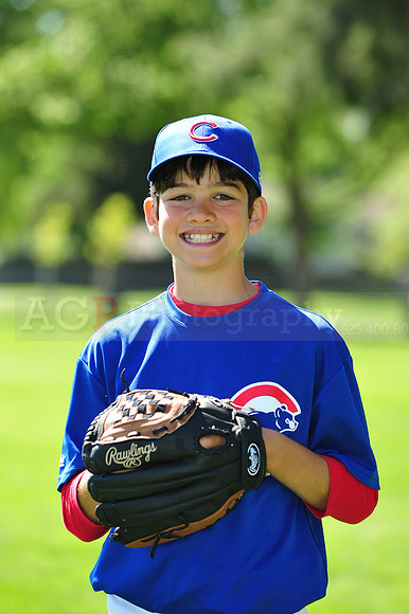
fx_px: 3156
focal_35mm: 185
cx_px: 204
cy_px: 307
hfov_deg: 7.4
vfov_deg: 11.1
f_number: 5.6
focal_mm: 185
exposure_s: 1/320
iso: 200
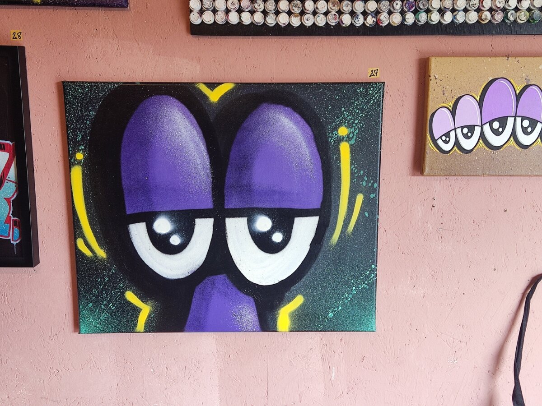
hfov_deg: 46.8
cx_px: 271
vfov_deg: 36.0
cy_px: 203
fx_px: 626
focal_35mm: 40
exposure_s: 1/50
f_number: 1.79
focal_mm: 4.71
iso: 187
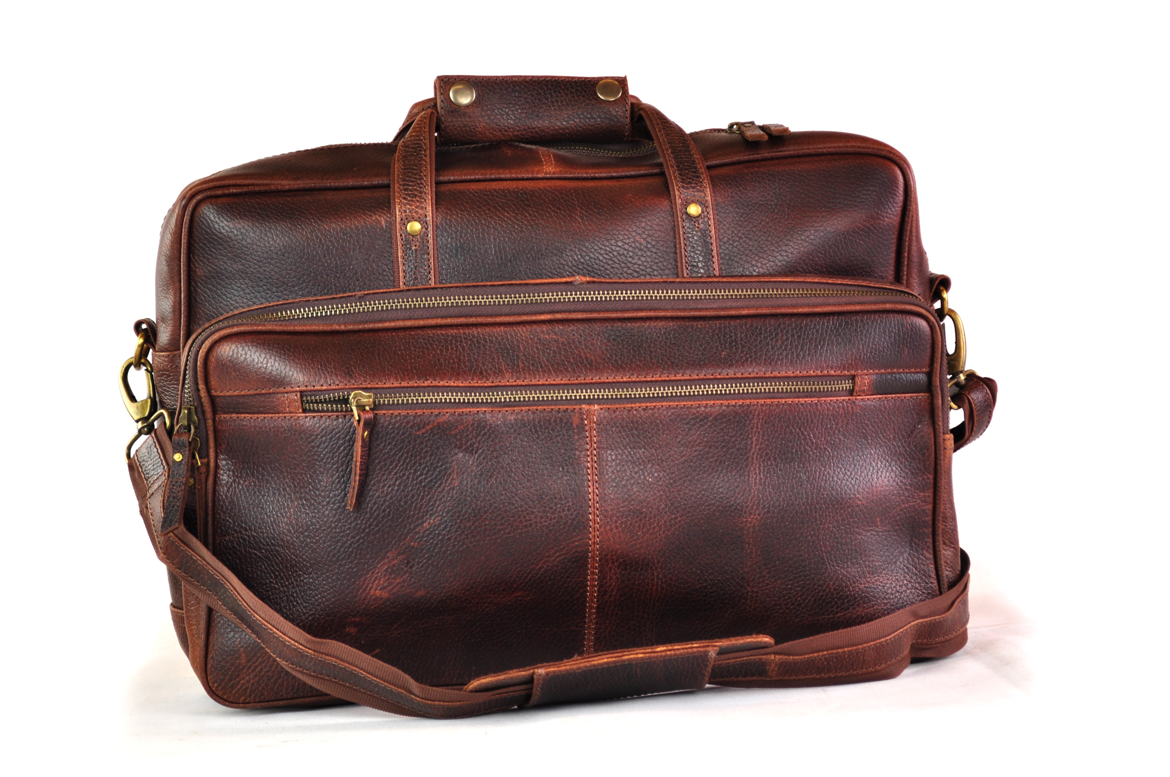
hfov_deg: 28.1
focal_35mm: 72
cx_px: 585
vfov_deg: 18.9
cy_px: 388
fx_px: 2337
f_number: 5.6
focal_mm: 48
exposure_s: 1/30
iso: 125
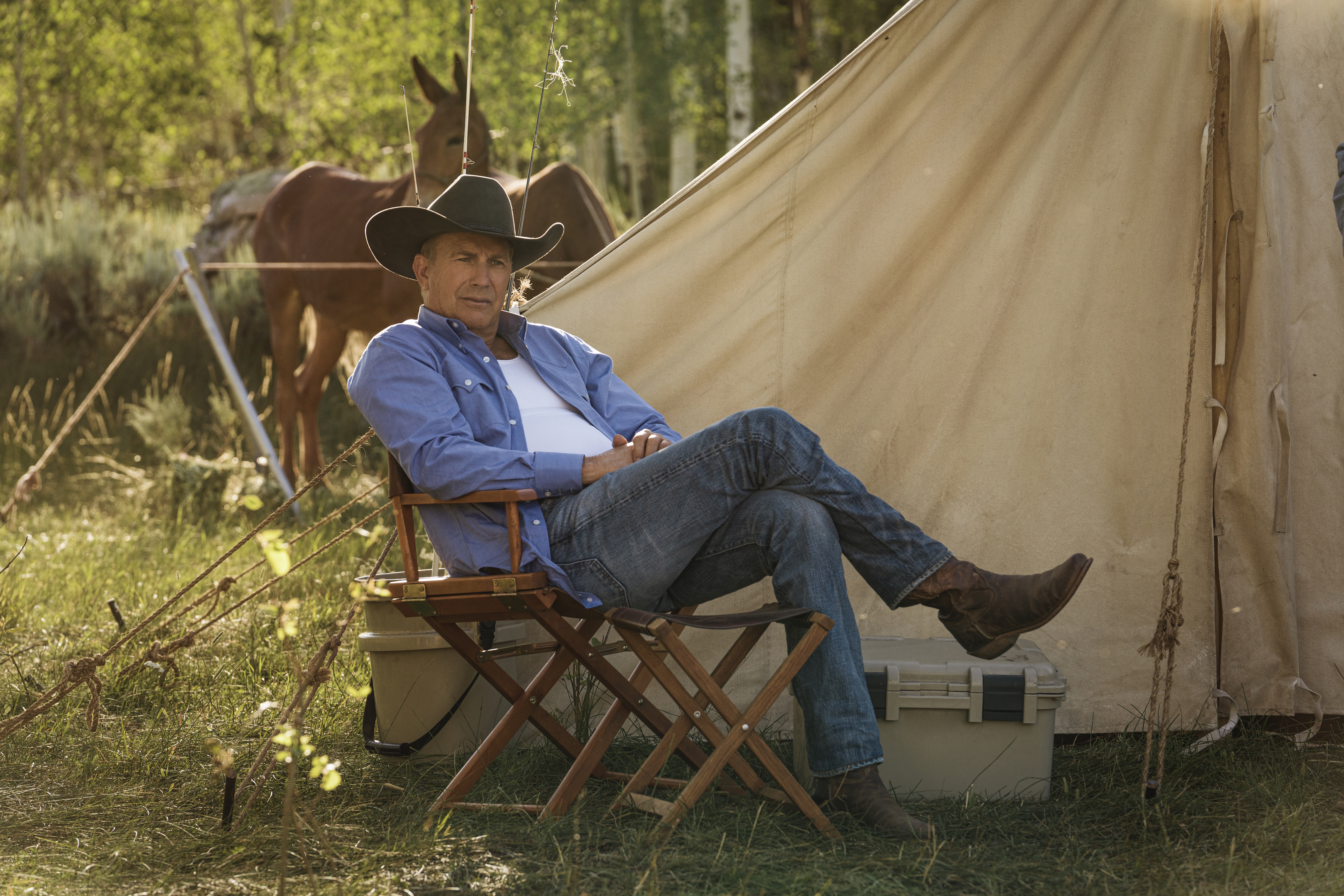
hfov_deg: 14.0
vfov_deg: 9.3
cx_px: 672
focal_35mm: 147
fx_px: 5488
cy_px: 448
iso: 400
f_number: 6.3
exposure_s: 1/320
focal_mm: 147
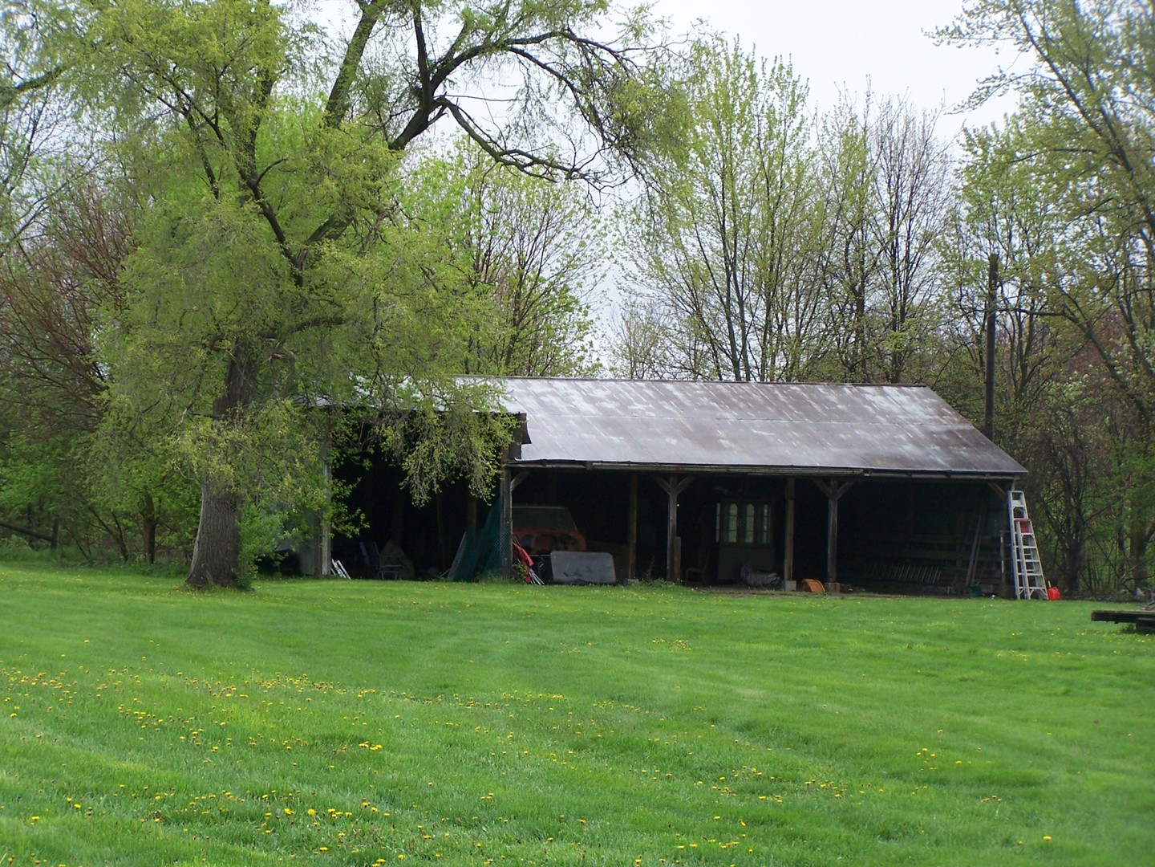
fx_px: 3904
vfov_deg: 12.7
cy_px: 434
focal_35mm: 117
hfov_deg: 16.8
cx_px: 578
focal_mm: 19.4
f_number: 3.2
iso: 80
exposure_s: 1/200
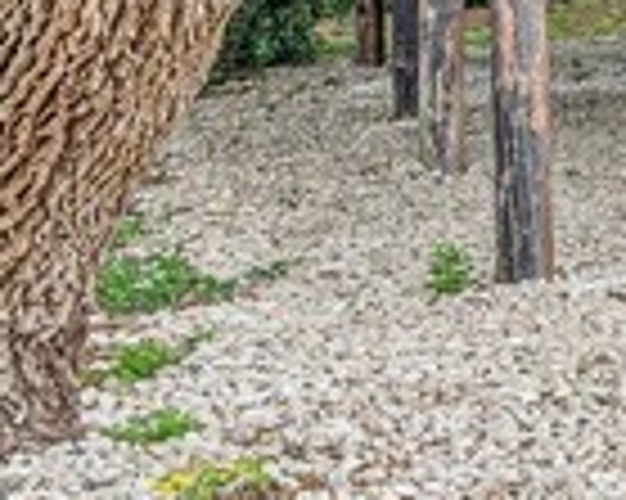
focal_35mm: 111
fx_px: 2055
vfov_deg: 13.4
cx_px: 1873
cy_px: -151
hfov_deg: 11.1
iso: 100
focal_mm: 16
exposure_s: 1/250
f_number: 8
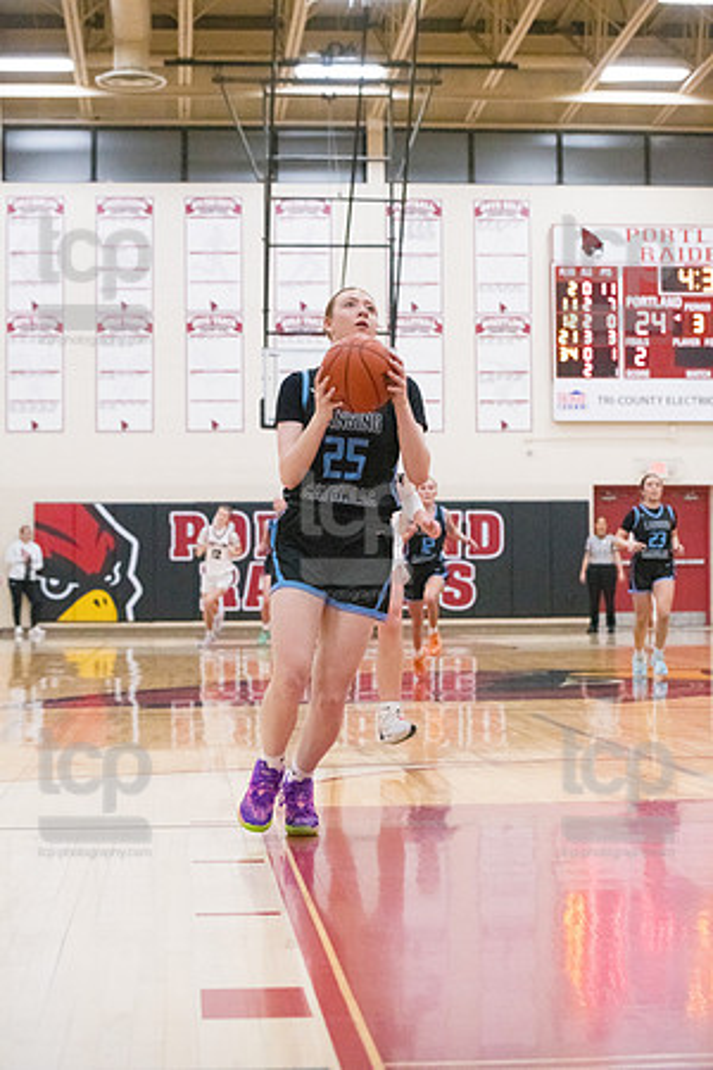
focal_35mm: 70
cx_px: 356
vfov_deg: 28.8
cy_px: 535
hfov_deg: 19.5
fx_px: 2079
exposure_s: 1/1600
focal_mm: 70
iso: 8000
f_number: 4
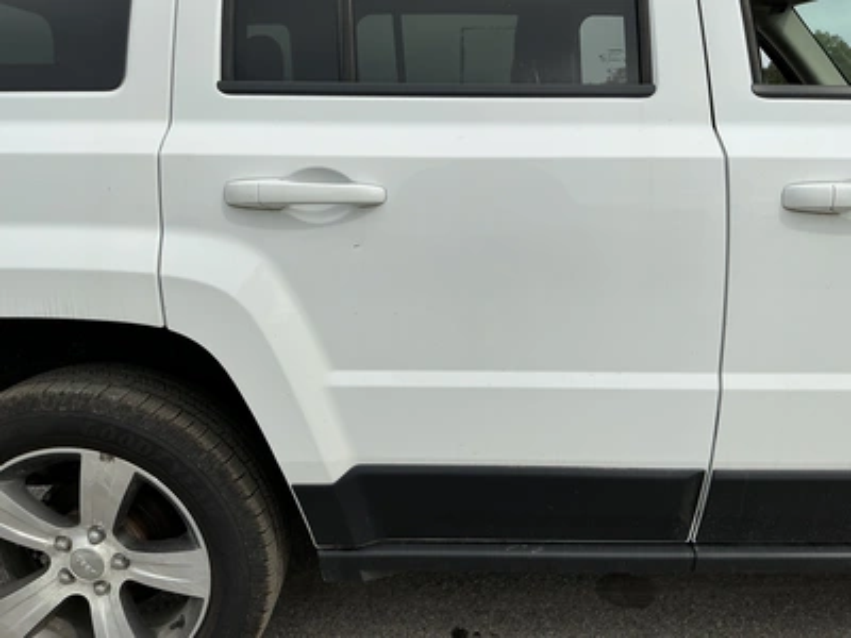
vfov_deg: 49.7
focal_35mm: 28
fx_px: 688
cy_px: 319
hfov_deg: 63.4
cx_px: 426
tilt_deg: -11.9
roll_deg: +0.4
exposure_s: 1/2427
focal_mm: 3
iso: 25
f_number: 1.8
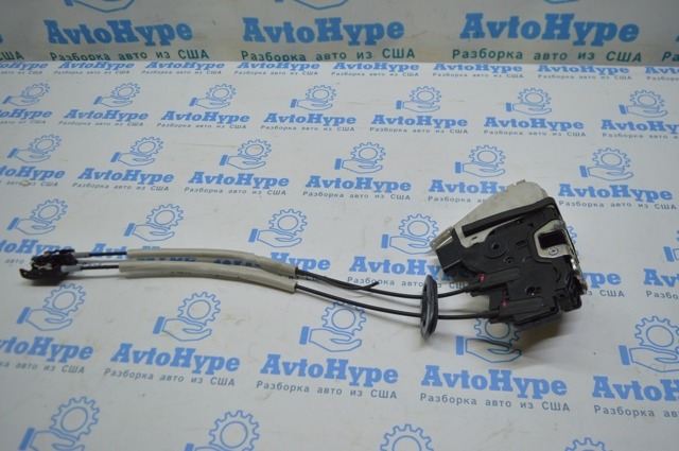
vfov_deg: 43.5
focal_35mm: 30
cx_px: 340
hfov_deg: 62.0
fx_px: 565
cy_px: 226
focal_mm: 20
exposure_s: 1/160
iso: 400
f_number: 3.8
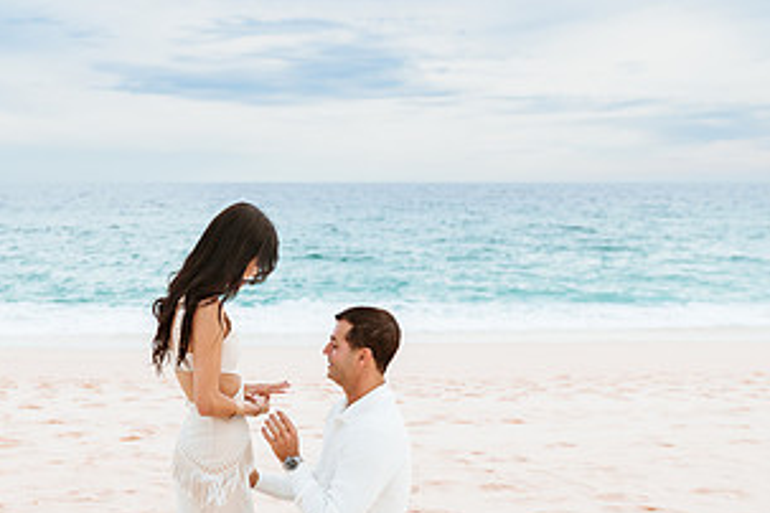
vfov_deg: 28.3
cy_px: 367
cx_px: 267
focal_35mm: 47
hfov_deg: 41.5
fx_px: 1005
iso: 250
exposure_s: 1/4000
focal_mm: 24
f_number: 2.8
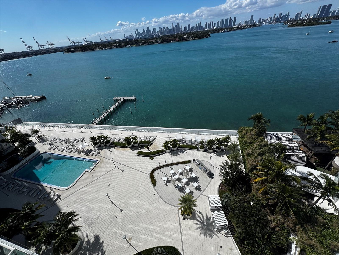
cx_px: 170
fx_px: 137
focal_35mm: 14
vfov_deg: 85.7
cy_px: 128
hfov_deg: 102.1
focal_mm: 2.22
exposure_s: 1/3906
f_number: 2.2
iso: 50
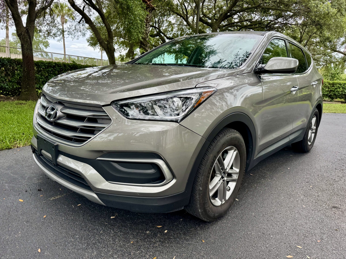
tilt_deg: -11.7
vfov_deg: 56.8
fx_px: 240
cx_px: 173
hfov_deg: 71.6
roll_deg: -2.9
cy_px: 130
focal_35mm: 24
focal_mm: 6.76
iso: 80
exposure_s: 1/627
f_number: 1.78
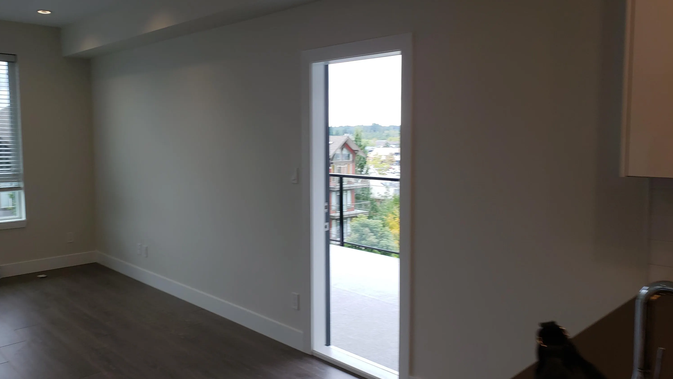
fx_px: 518
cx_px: 334
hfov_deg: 66.1
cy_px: 171
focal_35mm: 29
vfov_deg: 40.1
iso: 64
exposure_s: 1/120
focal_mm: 4.3
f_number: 2.4
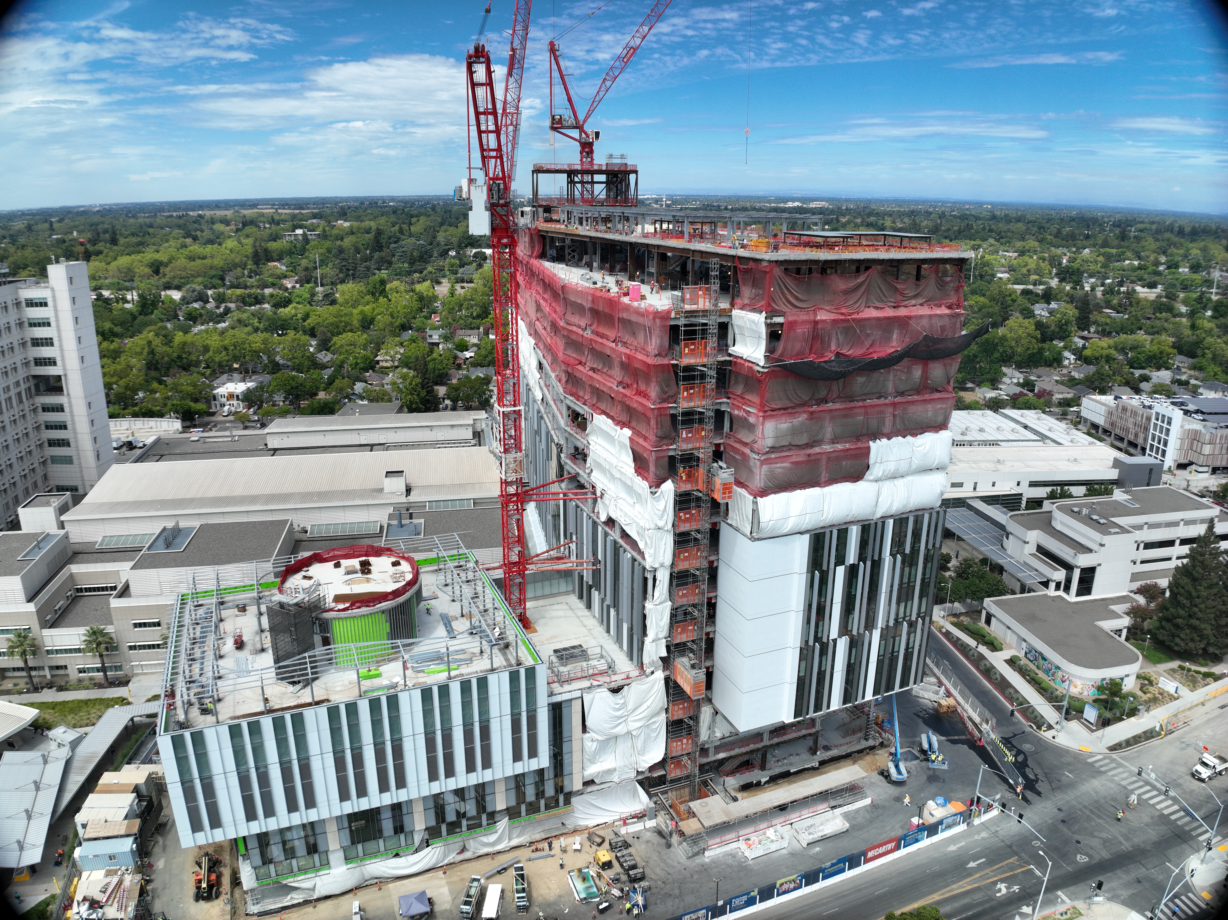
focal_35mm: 24
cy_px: 460
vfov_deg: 56.8
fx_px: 851
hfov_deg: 71.6
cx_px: 614
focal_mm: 12.29
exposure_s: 1/2000
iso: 100
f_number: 3.2
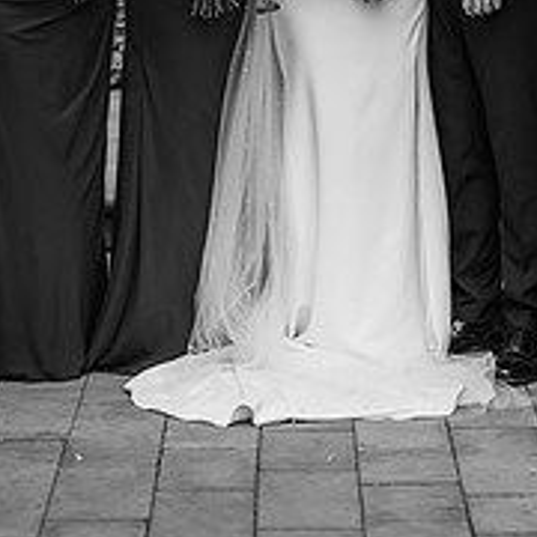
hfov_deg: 9.7
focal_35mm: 180
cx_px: 342
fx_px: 3159
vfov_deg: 9.6
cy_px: -57
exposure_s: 1/800
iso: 100
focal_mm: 85
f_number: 2.2
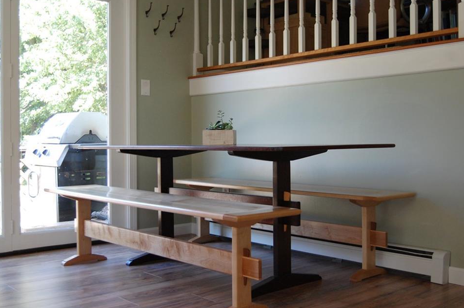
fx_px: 541
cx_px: 217
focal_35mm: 42
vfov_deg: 31.8
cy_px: 153
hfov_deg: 46.4
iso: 800
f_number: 4.2
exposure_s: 1/125
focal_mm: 26
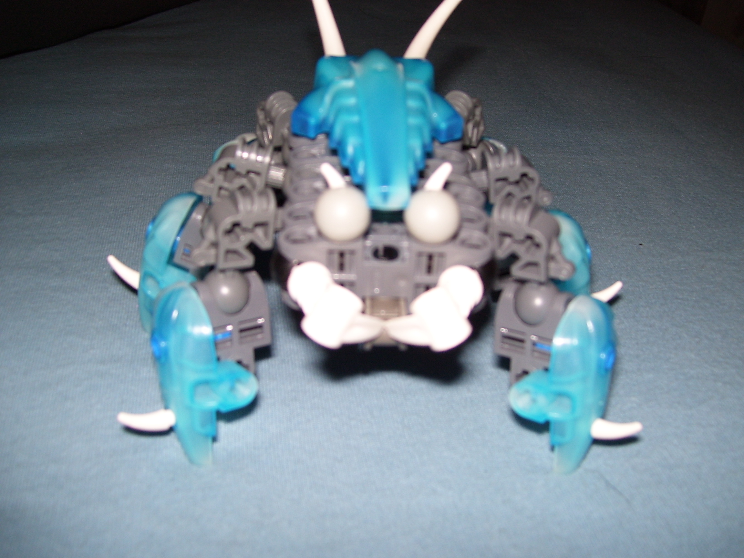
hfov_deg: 51.4
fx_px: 774
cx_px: 372
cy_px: 279
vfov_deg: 39.7
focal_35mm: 36
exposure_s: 1/60
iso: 80
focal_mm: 6
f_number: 2.7
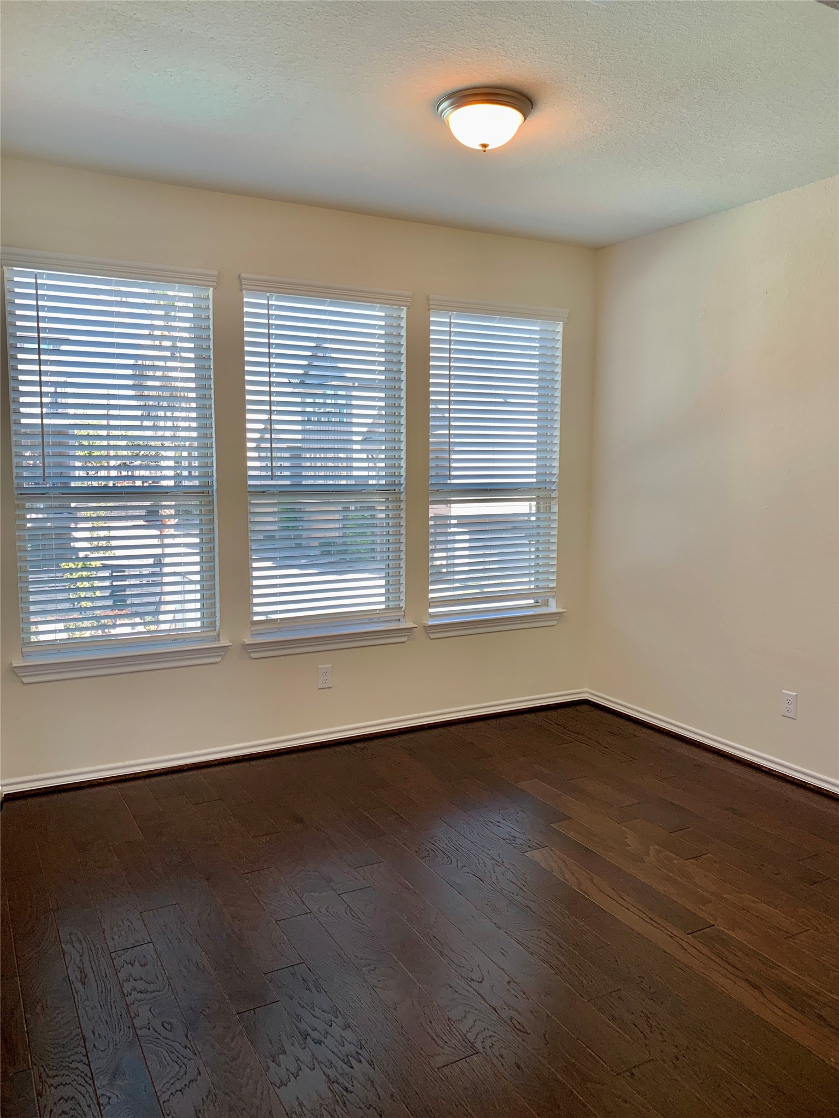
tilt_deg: -4.1
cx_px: 420
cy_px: 559
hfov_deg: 53.1
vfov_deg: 67.3
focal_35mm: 26
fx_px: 840
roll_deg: -1.0
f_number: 1.8
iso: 32
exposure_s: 1/120
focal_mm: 4.25
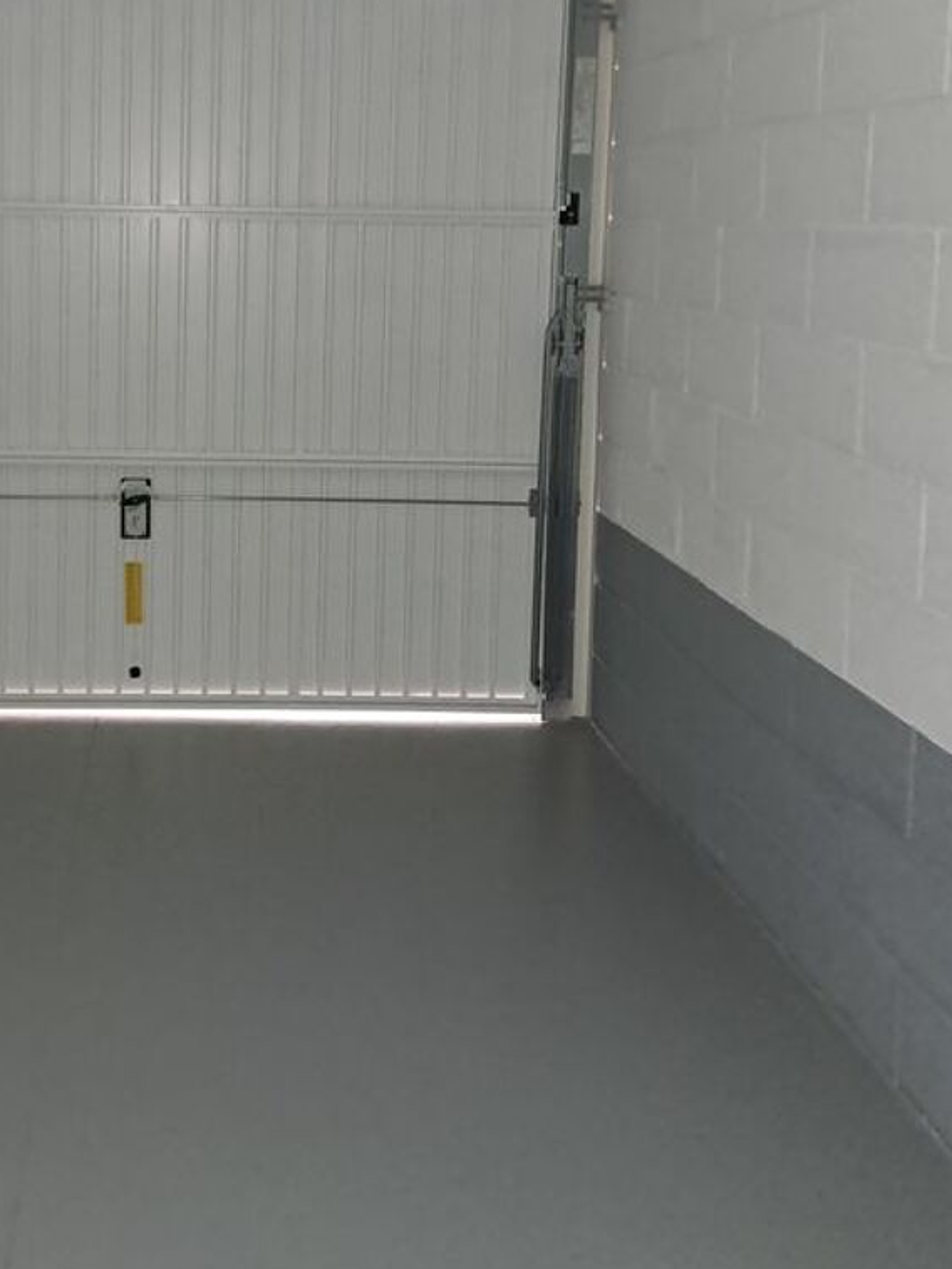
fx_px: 1613
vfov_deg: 42.1
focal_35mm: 44
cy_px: 383
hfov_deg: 32.1
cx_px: 211
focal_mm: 4.65
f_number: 1.8
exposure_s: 1/25
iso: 500
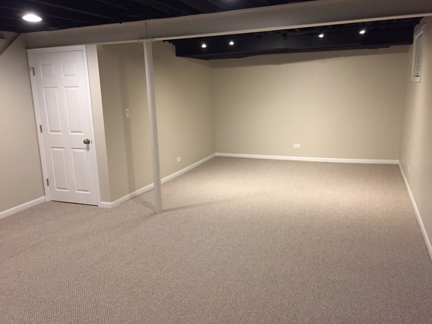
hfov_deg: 61.7
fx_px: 362
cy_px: 162
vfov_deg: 48.2
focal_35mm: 29
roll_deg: +1.8
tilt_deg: -11.7
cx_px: 216
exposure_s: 1/30
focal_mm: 4.15
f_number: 2.2
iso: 200
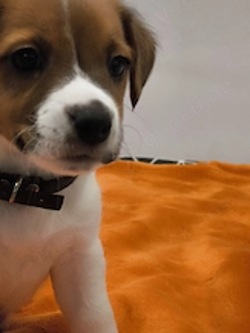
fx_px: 885
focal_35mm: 92
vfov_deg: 21.3
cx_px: 31
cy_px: 137
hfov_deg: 15.9
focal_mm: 7.1
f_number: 1.9
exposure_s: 1/50
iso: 1000
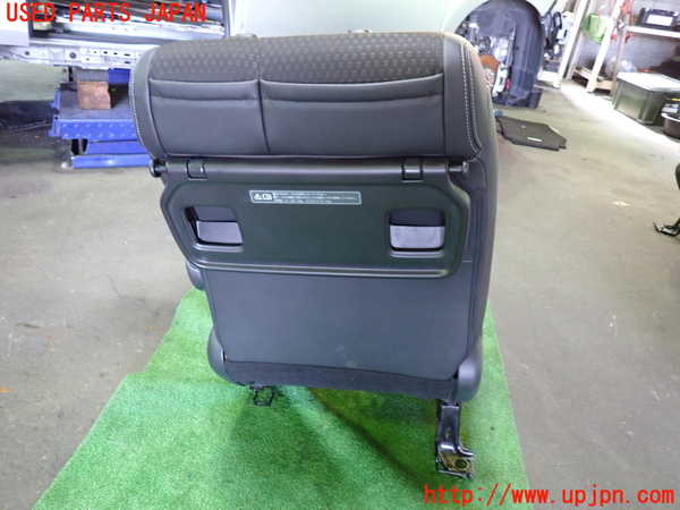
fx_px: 491
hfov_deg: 69.4
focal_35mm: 25
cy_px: 255
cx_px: 340
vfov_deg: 54.9
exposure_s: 1/30
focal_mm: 4.5
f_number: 2
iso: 500
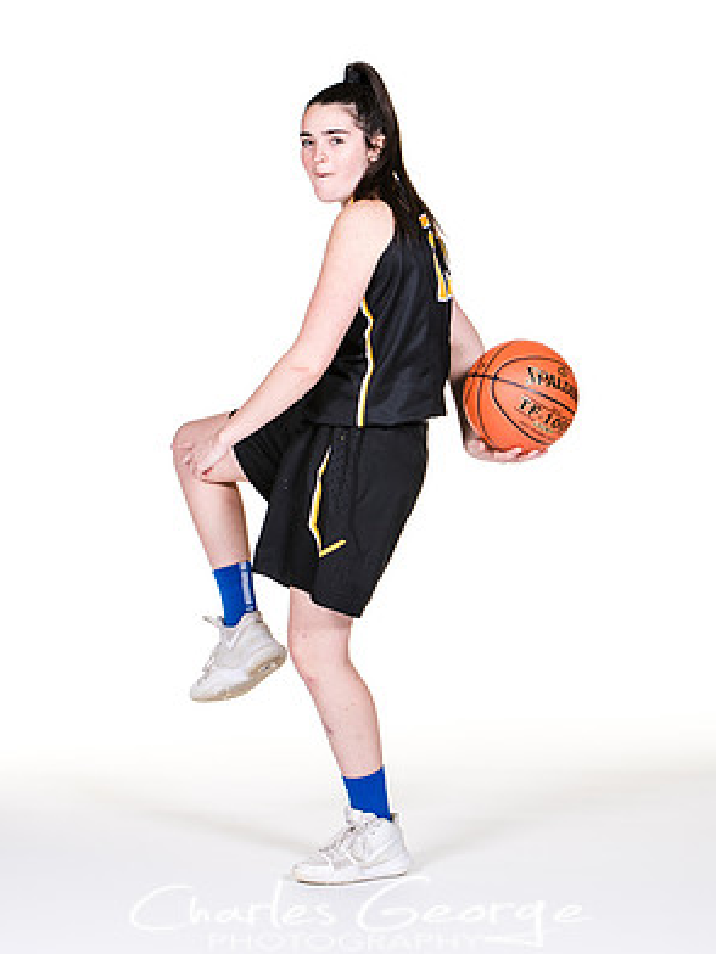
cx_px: 363
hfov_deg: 10.0
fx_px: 4109
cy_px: 475
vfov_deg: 13.3
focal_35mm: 149
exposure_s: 1/160
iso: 200
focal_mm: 90
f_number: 6.3
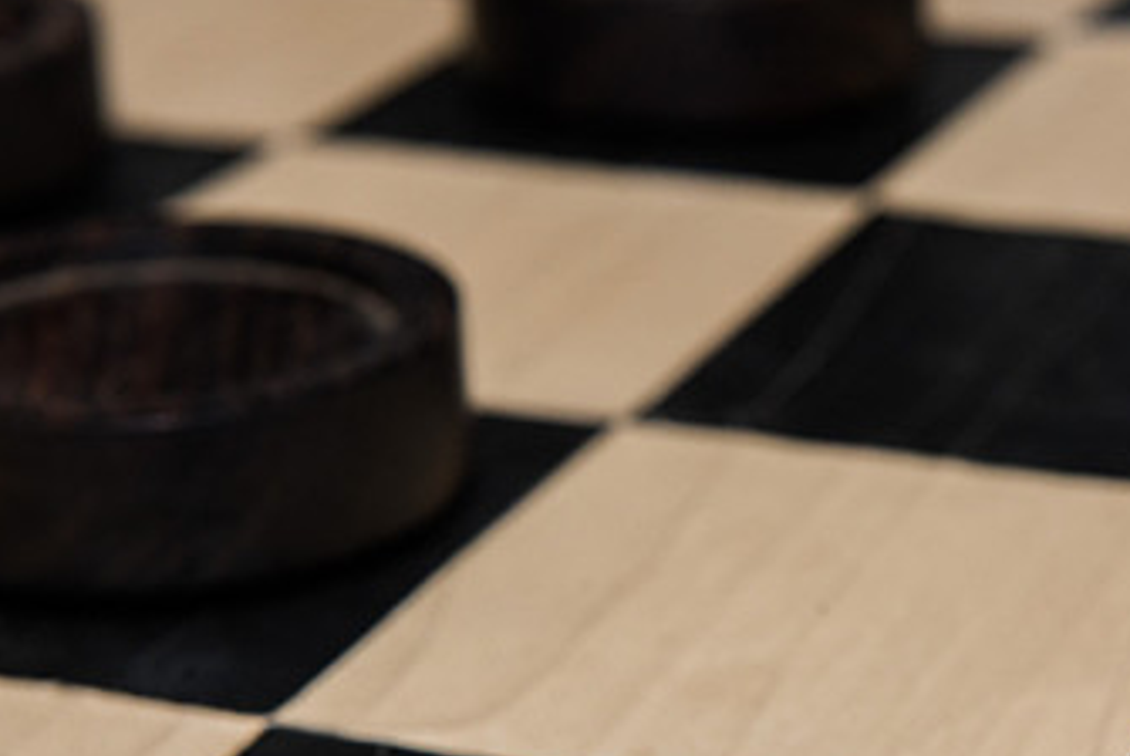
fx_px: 4084
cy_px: 584
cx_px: 962
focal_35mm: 130
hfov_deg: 15.6
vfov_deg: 10.5
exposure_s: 1/100
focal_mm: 70
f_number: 9
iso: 500
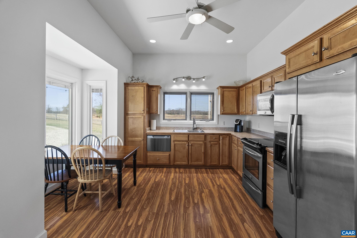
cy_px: 119
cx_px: 178
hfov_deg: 96.7
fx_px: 159
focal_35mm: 16
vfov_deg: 73.8
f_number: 7.1
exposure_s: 1/40
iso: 1600
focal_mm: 16
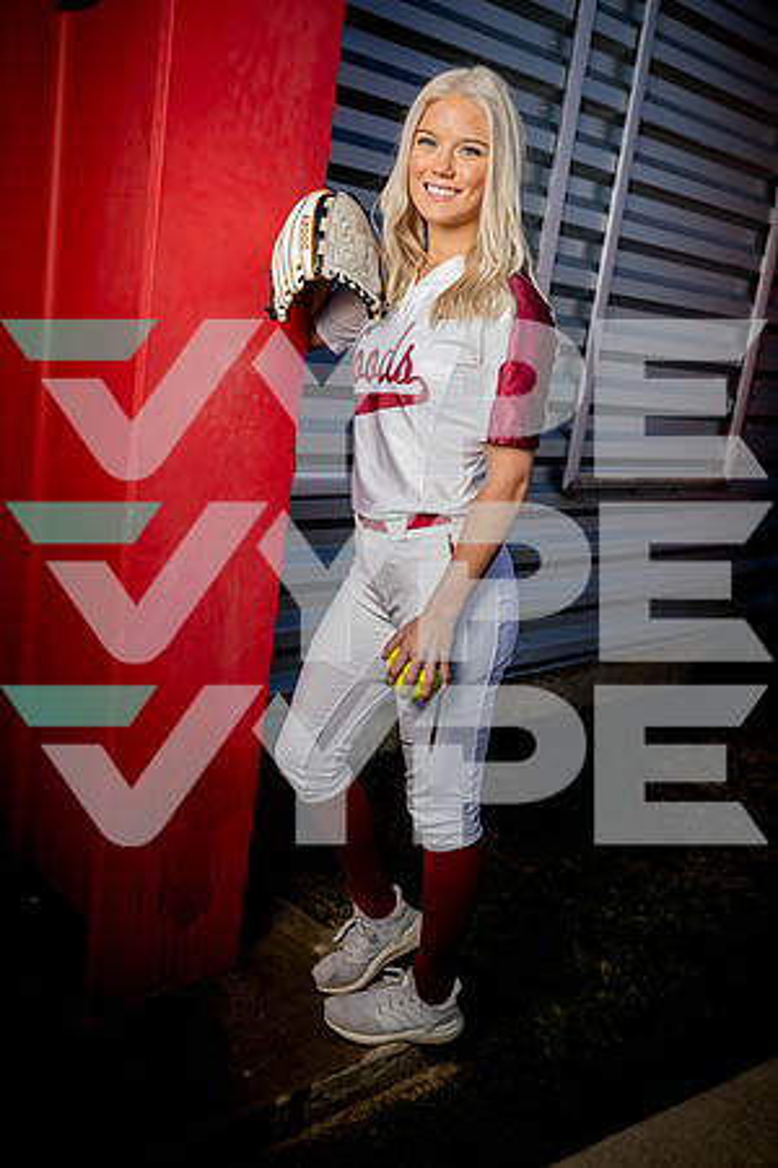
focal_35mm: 34
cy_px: 584
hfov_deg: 38.9
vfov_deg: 55.8
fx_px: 1102
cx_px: 389
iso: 125
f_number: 10
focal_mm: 34
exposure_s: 1/250
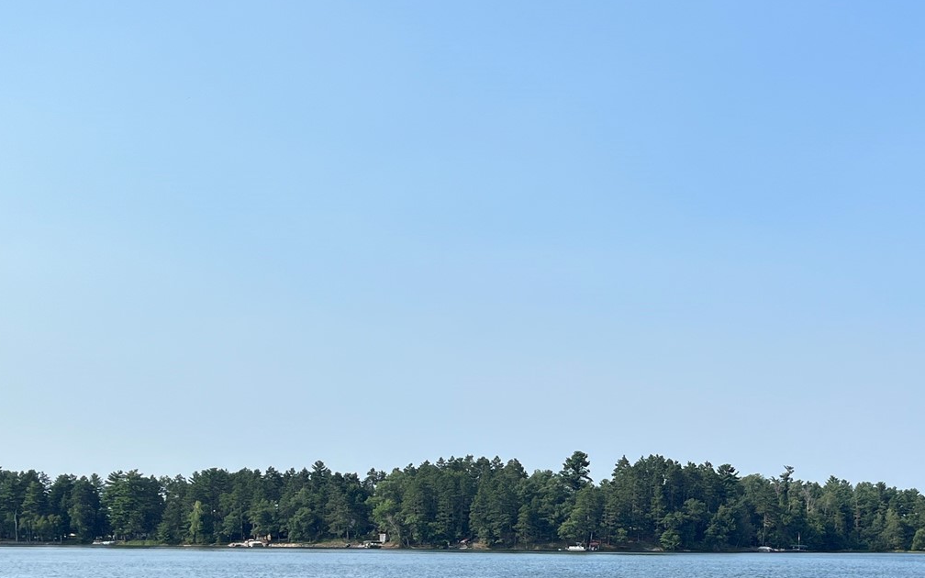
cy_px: 552
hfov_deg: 35.7
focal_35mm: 56
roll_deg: -0.5
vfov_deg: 22.4
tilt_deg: -0.3
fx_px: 1412
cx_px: 654
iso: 50
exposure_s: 1/3521
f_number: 1.6
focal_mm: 5.1
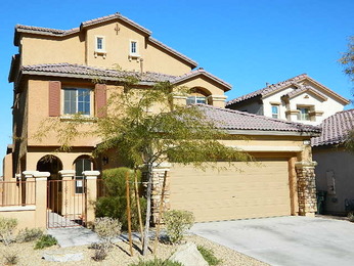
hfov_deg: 45.7
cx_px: 177
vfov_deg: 35.2
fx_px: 420
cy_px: 133
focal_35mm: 41
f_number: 3.5
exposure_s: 1/800
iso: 80
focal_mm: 7.3
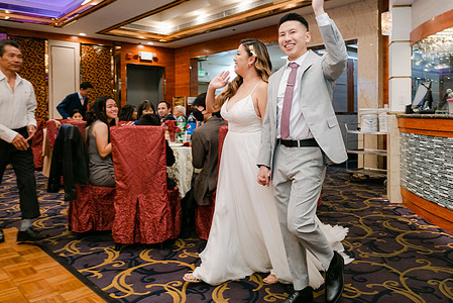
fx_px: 390
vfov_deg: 42.2
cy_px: 120
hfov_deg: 59.4
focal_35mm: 31
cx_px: 286
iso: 800
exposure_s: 1/125
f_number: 2.8
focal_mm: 16
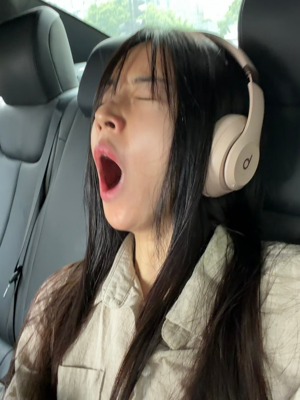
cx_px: 150
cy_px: 200
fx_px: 347
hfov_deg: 46.8
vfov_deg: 60.0
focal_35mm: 30
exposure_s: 1/27
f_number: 1.9
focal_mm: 2.71
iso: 640
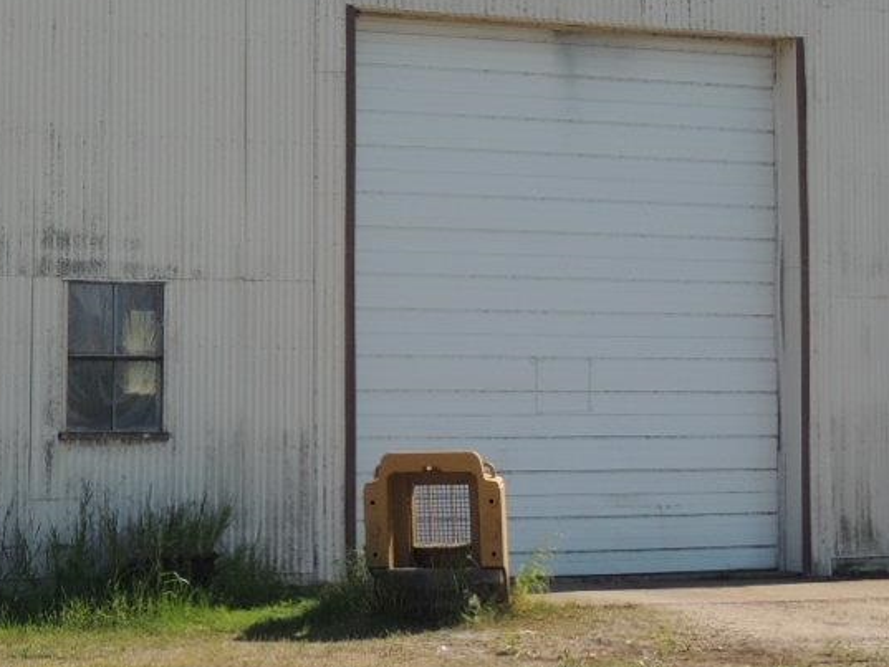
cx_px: 55
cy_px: -36
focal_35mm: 140
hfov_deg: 13.9
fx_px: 3596
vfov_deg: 10.5
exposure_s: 1/800
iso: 100
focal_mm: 8.3
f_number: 3.5
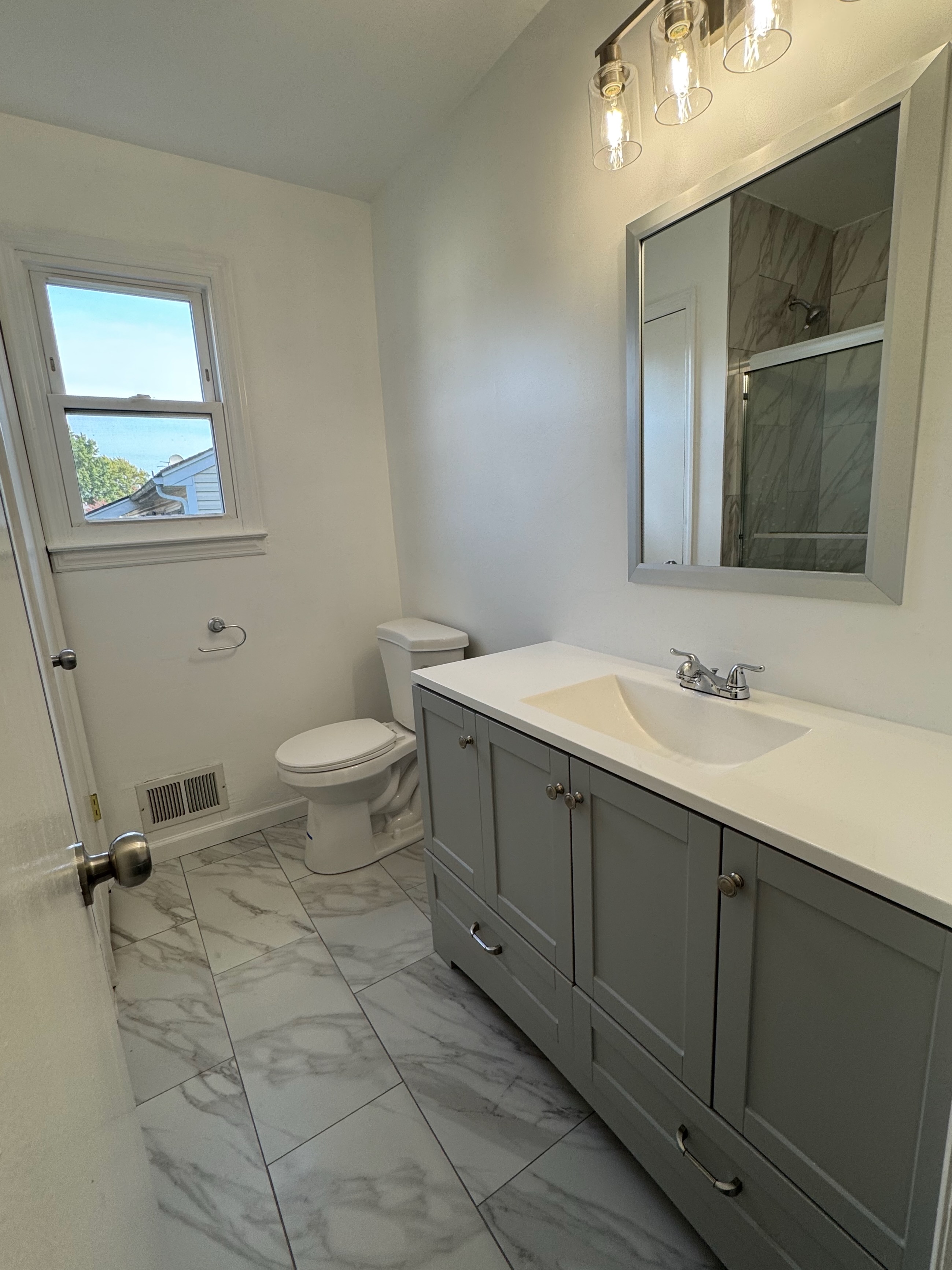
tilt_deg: -12.7
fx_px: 513
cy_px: 635
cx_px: 476
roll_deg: -2.8
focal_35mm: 14
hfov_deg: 85.7
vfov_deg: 102.1
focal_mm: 2.22
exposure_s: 1/120
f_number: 2.2
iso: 64
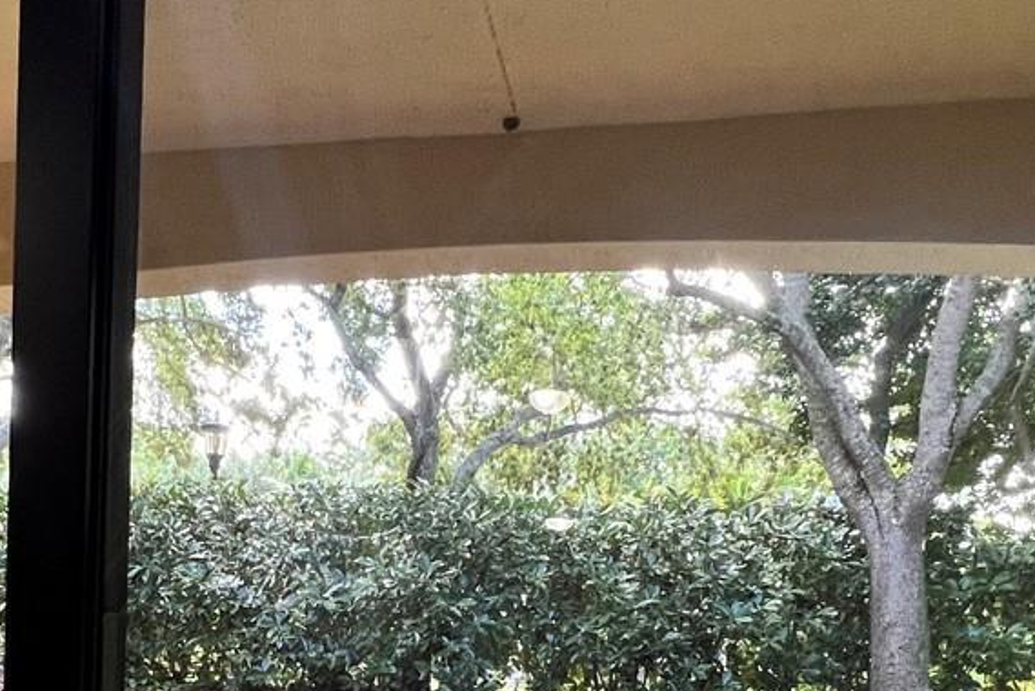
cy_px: 744
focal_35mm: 38
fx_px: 1093
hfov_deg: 49.8
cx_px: 346
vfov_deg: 31.5
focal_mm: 1.57
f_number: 1.8
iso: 160
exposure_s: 1/120
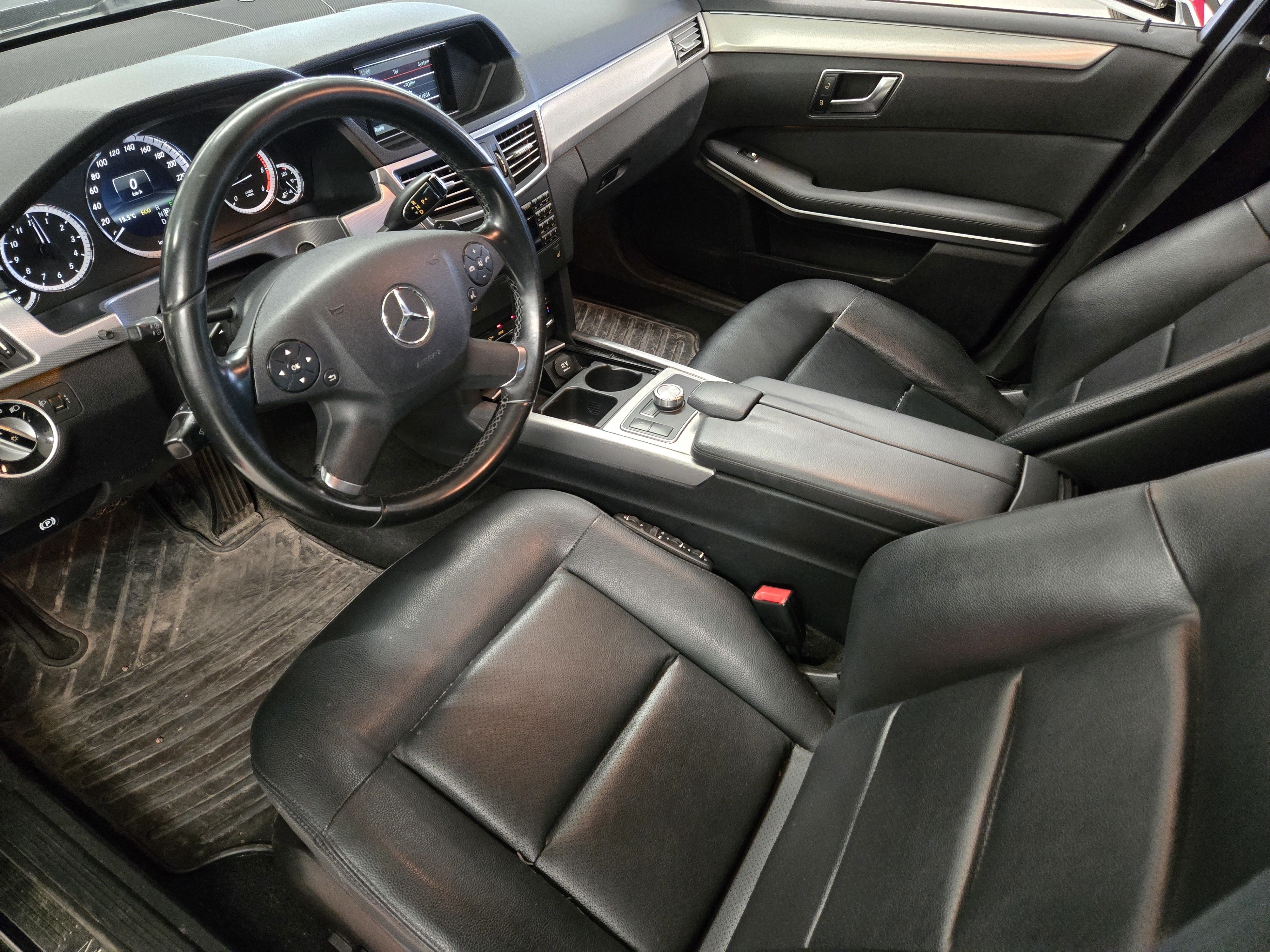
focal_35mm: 23
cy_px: 476
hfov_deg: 73.9
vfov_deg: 58.9
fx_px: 844
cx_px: 635
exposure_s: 1/100
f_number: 1.8
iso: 2000
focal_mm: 5.4
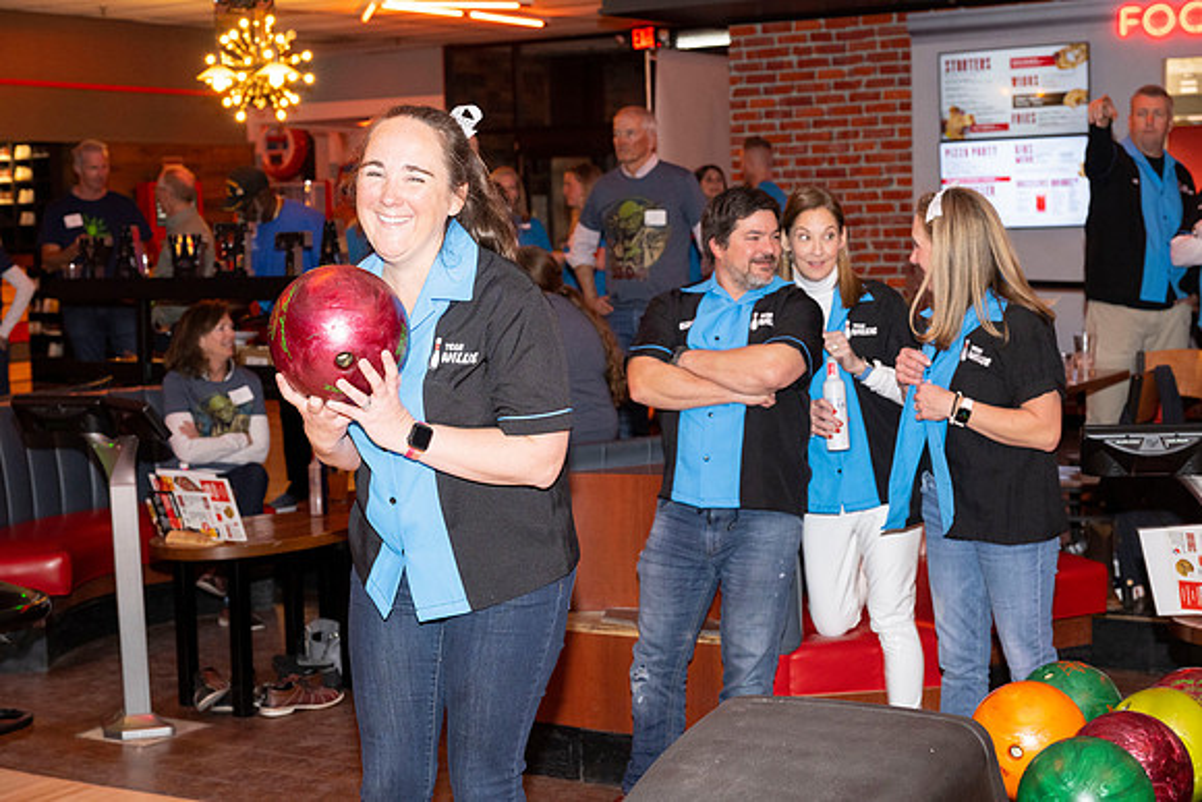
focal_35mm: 56
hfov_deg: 35.6
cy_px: 401
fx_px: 1870
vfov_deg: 24.2
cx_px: 601
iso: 2000
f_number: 5.6
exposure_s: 1/100
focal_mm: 56
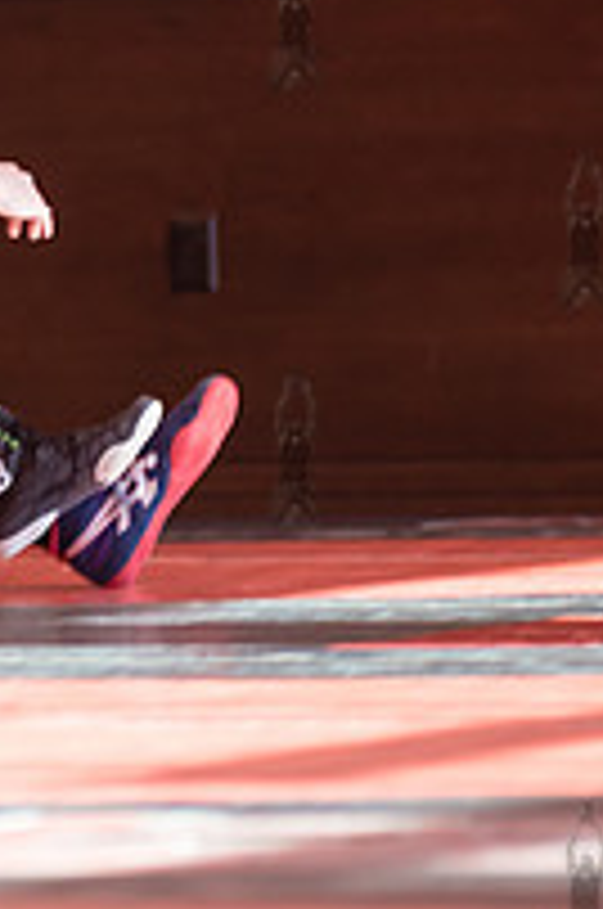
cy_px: 227
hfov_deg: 2.4
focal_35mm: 581
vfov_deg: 3.6
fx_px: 14647
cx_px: -288
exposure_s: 1/400
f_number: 3.5
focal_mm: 200
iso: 400
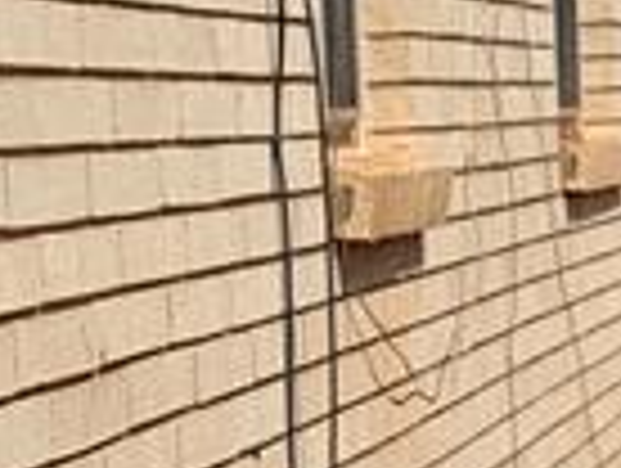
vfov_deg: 8.3
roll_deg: +4.8
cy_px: 387
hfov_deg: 10.9
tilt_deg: -5.2
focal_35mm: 178
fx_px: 3199
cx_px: -166
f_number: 1.78
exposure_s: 1/10309
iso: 80
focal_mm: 6.76
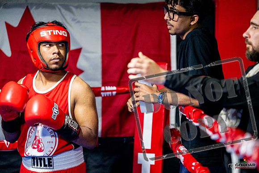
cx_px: 130
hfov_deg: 16.1
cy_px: 86
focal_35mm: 127
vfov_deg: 10.8
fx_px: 914
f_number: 2
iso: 4000
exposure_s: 1/800
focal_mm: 127
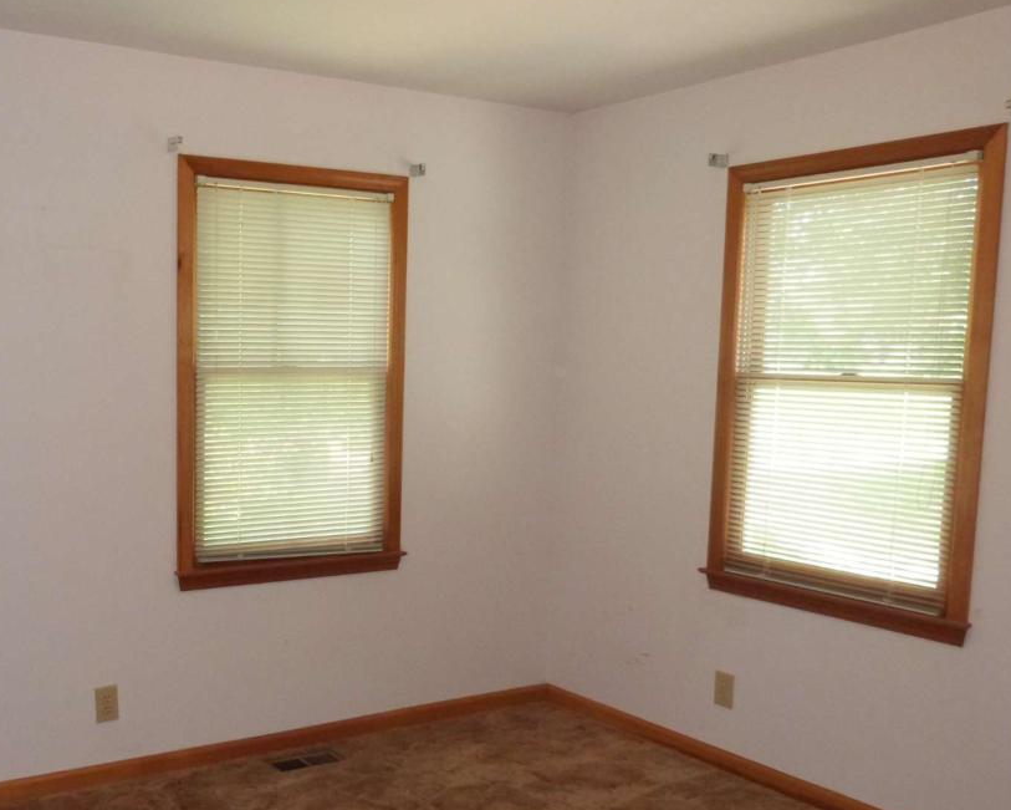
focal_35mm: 36
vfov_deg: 41.0
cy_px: 484
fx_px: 1078
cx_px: 297
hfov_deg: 48.9
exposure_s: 1/60
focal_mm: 4.5
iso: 320
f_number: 2.8
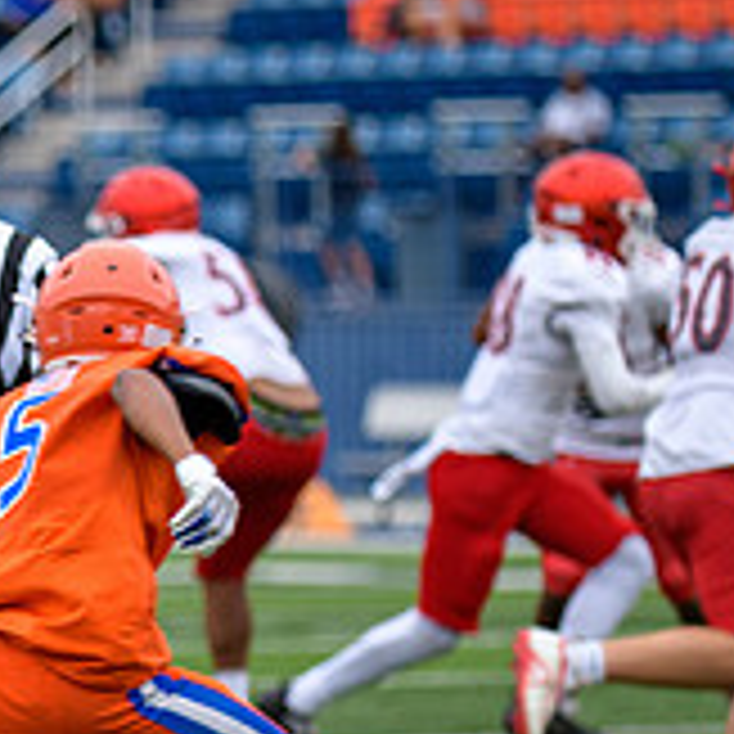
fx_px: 12331
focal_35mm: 514
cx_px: -342
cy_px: 511
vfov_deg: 3.4
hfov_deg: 3.4
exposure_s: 1/800
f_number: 2.8
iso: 560
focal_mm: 170
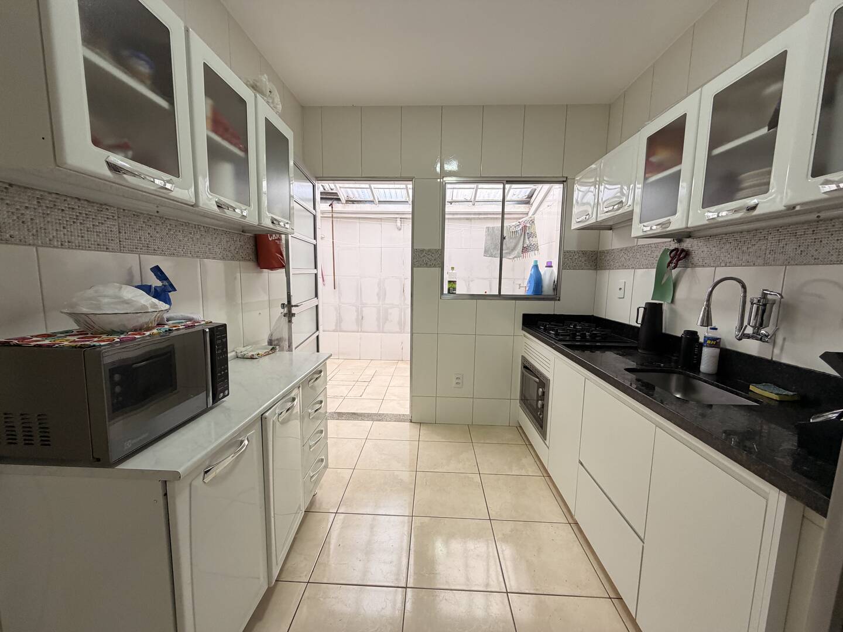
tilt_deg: -7.0
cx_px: 422
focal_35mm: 14
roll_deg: -0.9
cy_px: 316
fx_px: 341
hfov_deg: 102.1
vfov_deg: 85.7
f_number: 2.2
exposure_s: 1/121
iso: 160
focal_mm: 2.22
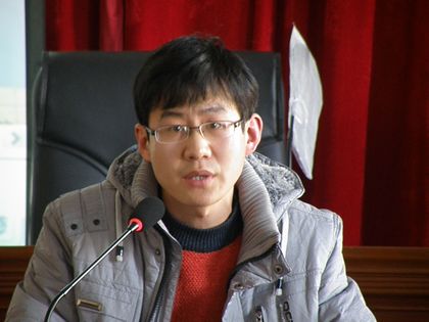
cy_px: 161
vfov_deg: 2.9
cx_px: 214
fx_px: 6444
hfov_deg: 3.8
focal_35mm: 520
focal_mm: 92
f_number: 4.5
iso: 640
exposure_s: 1/15
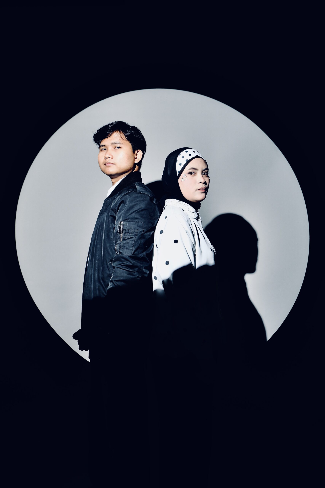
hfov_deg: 40.0
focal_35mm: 33
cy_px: 244
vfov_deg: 57.2
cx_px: 162
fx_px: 447
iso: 800
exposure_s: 1/30
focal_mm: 22.1
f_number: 6.4
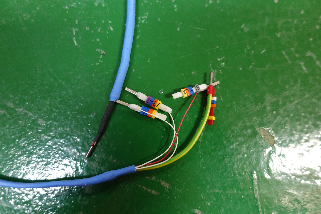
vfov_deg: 53.1
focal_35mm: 24
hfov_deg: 73.7
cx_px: 160
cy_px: 107
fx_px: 214
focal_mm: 8.8
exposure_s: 1/30
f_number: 1.8
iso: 800
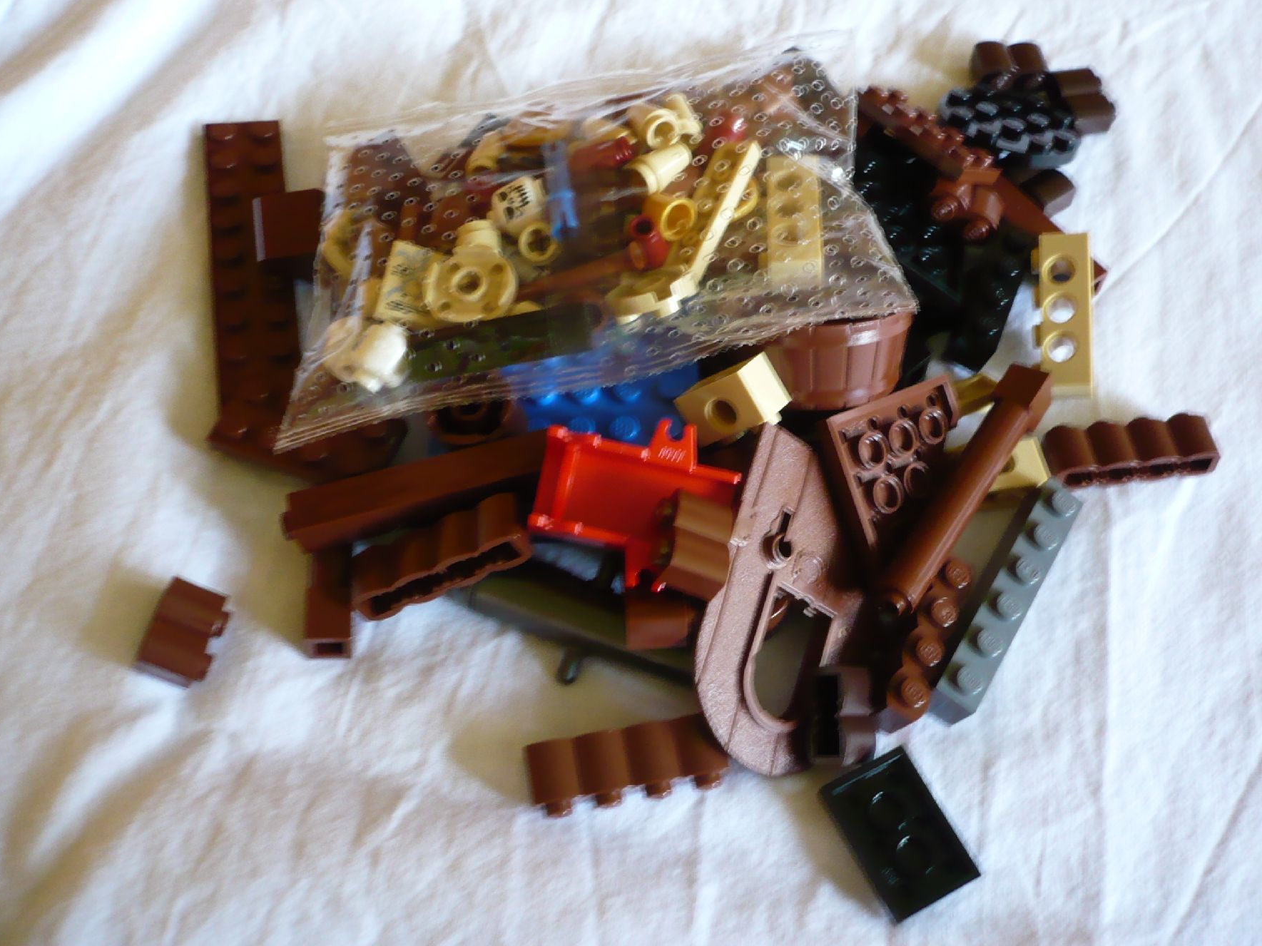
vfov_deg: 36.8
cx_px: 687
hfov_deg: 47.8
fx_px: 1422
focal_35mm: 39
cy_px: 434
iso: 200
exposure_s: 1/8
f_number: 2.8
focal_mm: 5.8
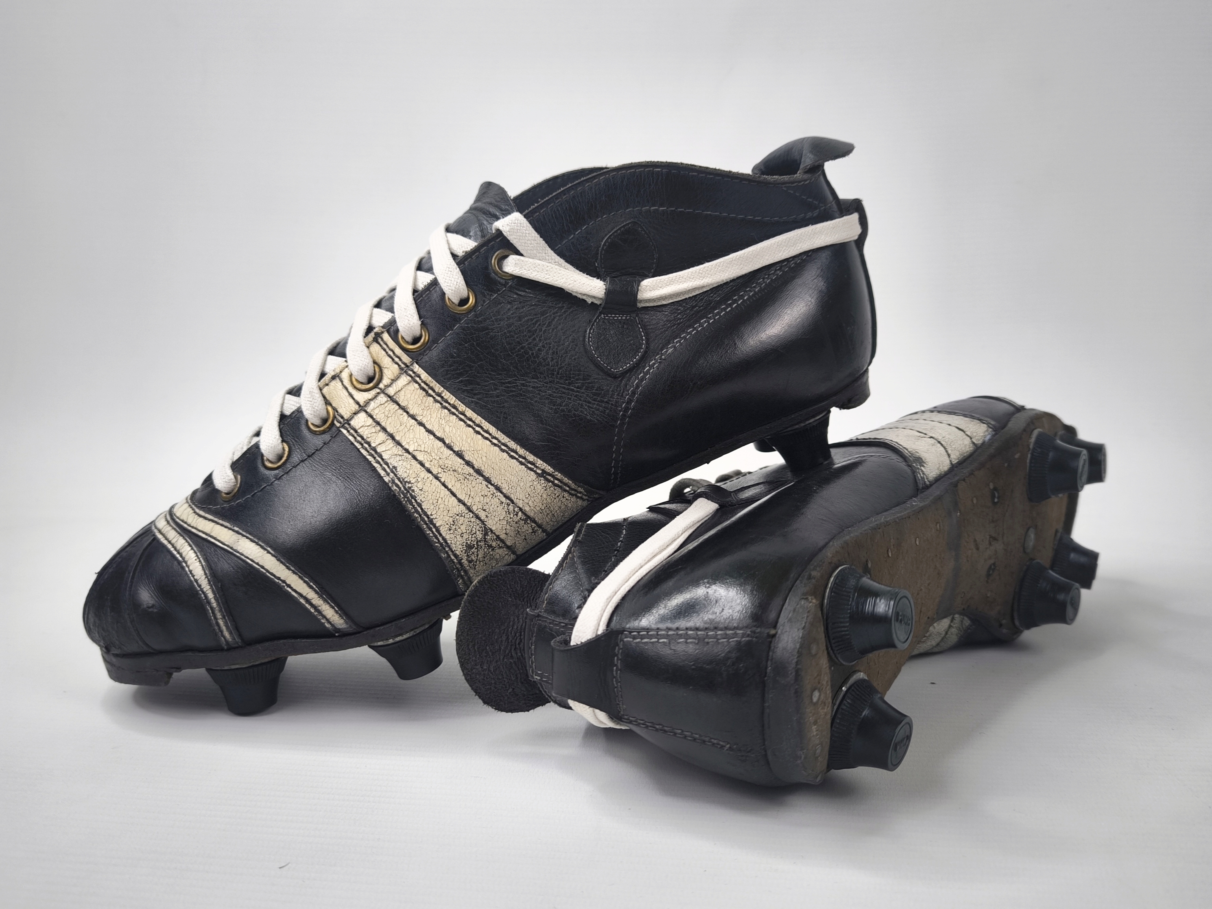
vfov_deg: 56.8
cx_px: 606
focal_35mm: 24
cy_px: 454
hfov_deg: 71.6
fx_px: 840
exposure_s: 1/100
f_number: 1.9
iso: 64
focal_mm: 6.92
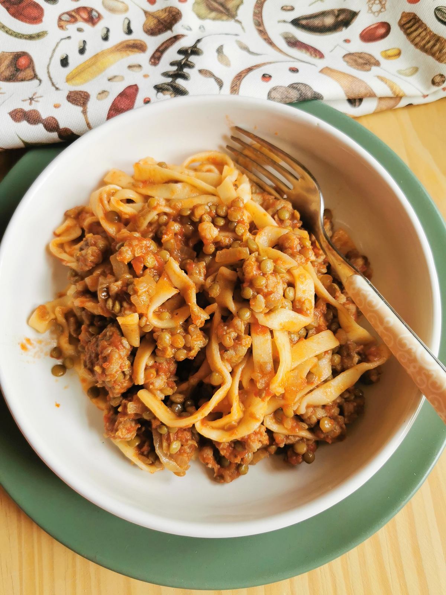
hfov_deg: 51.4
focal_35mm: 27
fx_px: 464
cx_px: 223
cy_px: 298
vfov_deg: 65.3
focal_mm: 5.56
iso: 50
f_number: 1.6
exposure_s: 1/120
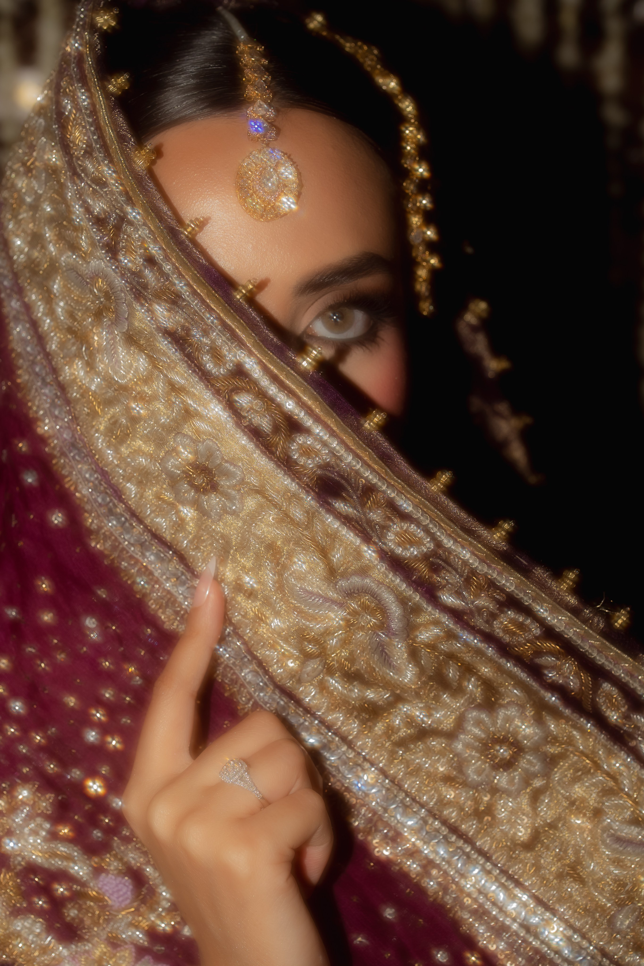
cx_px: 322
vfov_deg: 27.0
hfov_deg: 18.2
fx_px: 2012
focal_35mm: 75
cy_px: 483
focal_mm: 50
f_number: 4
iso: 50
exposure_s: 1/160
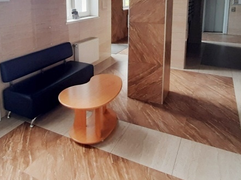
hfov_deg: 59.0
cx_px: 87
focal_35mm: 30
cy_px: 29
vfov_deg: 43.9
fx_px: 209
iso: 40
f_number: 2.2
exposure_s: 1/50
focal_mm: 1.42
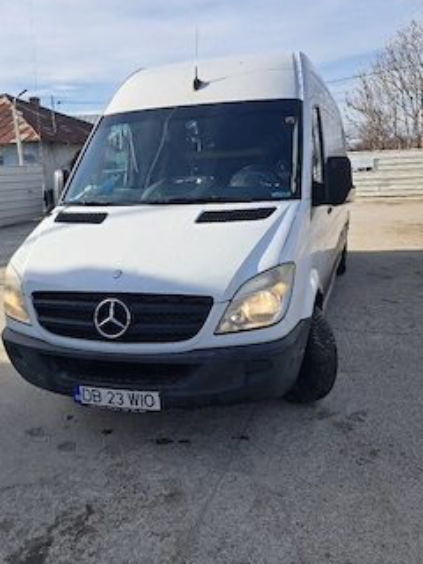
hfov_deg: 46.8
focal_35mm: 30
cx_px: 208
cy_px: 273
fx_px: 489
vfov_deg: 60.0
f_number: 1.8
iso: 50
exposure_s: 1/1000
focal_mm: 5.23
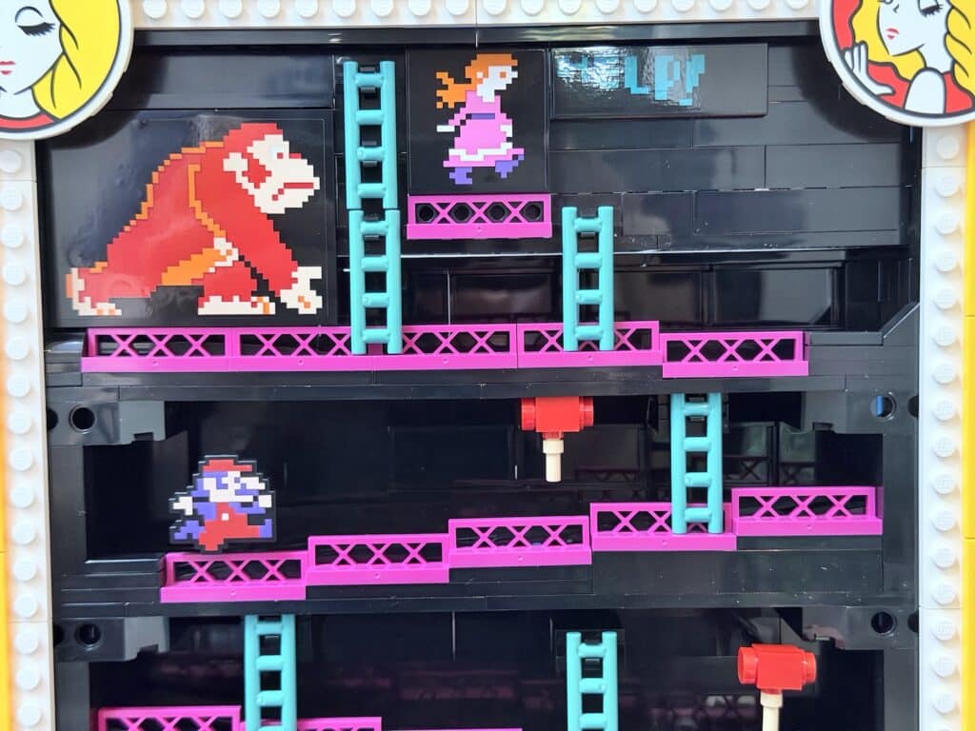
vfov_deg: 30.3
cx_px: 488
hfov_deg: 39.7
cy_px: 366
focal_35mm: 48
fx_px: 1352
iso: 800
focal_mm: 6.76
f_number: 1.78
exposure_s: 1/30
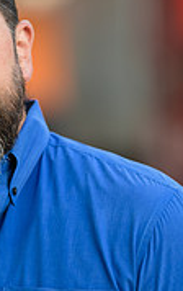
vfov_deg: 6.0
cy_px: 162
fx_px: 2756
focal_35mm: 347
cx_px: -39
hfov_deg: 3.8
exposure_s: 1/250
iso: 200
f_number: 2
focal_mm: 135
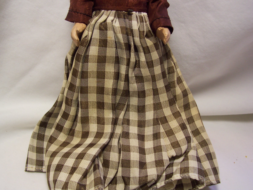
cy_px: 95
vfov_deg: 38.7
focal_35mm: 37
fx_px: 270
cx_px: 126
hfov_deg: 50.1
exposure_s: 1/45
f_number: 2.8
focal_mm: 5.6
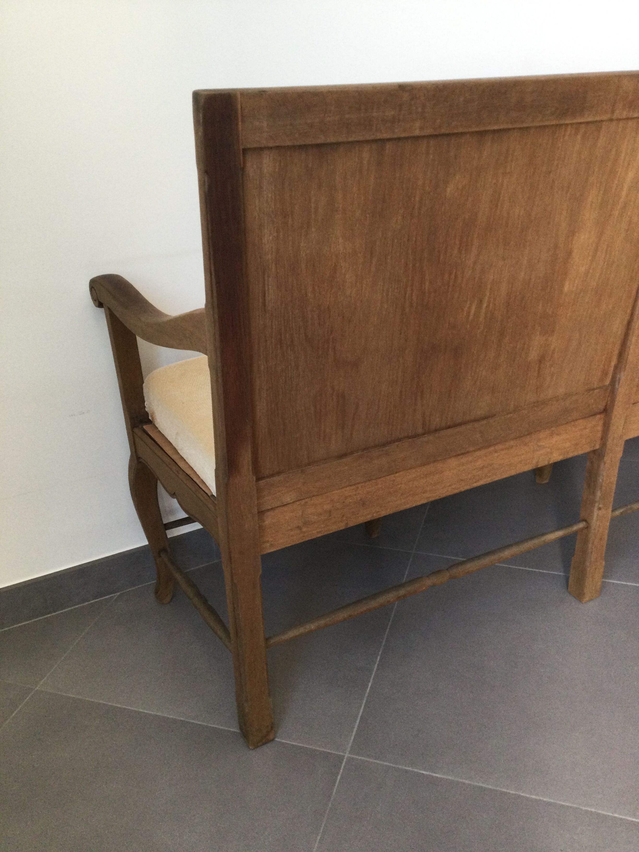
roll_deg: +1.7
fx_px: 763
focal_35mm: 31
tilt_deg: -24.2
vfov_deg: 58.4
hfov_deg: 45.4
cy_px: 426
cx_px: 320
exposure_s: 1/33
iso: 64
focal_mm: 3.3
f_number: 2.4
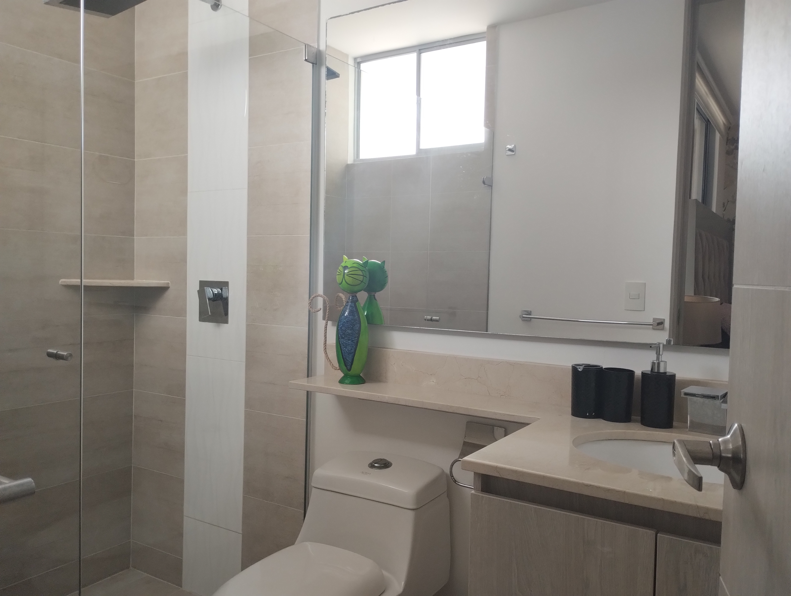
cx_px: 396
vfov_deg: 49.9
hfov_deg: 63.4
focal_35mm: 28
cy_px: 298
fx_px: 641
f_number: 1.8
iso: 221
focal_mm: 4.27
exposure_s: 1/30
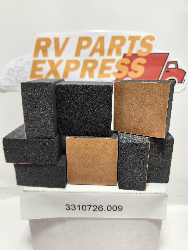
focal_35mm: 23
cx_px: 94
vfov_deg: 73.9
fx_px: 167
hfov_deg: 58.9
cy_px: 125
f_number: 1.8
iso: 20
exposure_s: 1/178
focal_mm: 5.4
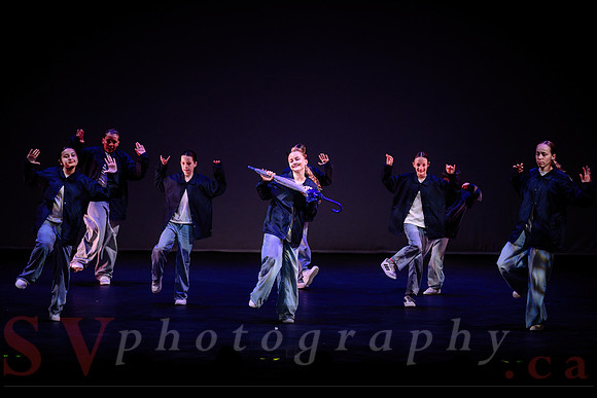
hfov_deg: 19.1
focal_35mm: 107
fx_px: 1771
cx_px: 285
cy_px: 208
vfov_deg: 12.8
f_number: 2.8
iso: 1600
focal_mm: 102
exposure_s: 1/400
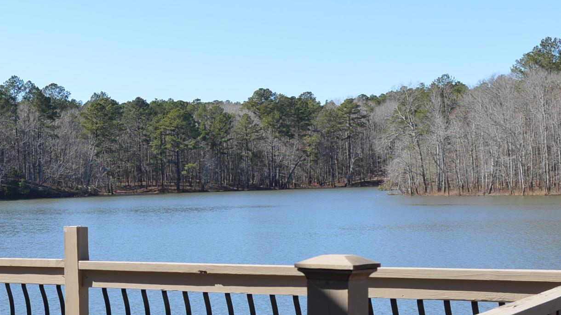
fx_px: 1209
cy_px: 199
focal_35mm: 81
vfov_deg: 14.8
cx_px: 103
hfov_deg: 25.6
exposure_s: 1/200
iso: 100
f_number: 7.1
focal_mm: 21
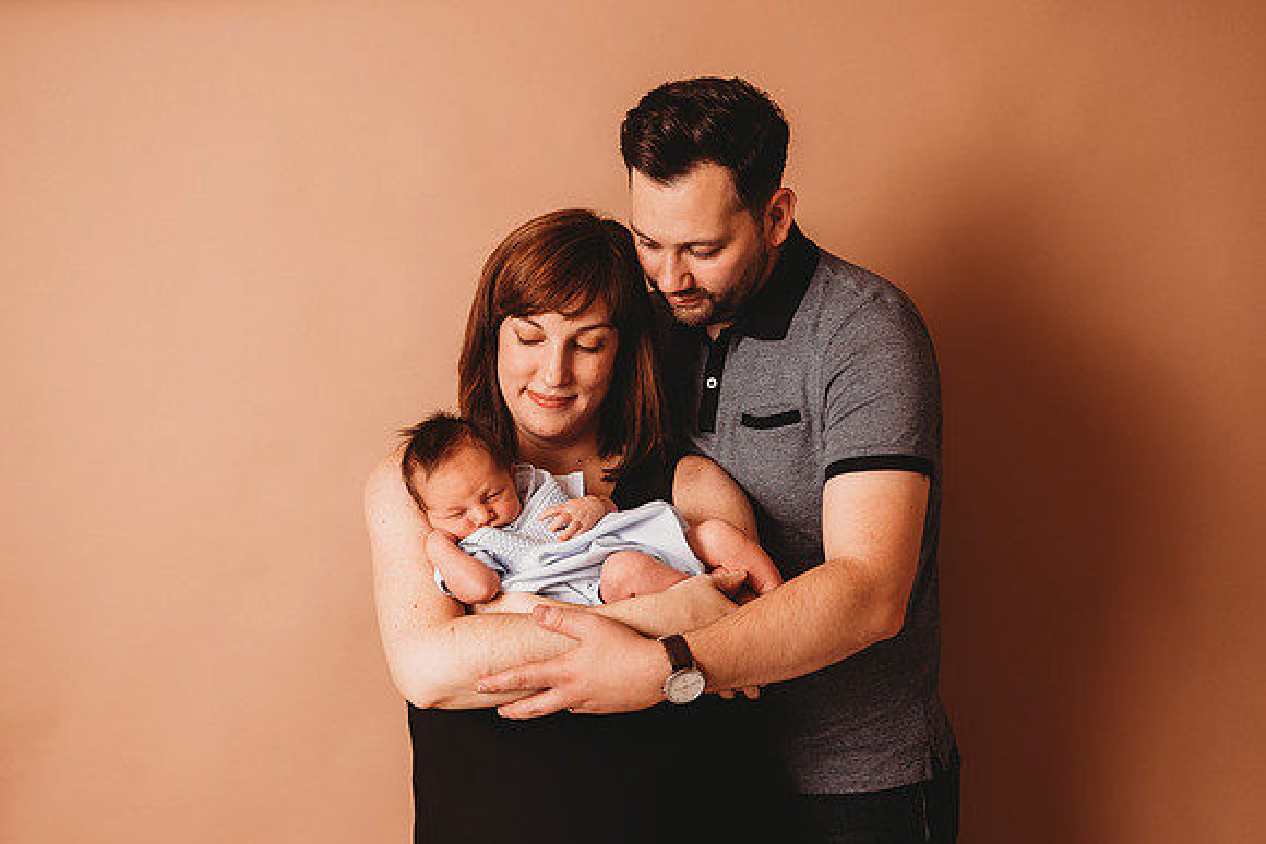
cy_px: 421
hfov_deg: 46.1
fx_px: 1489
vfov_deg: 31.7
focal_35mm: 42
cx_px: 645
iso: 100
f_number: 4
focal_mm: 38
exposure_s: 1/125
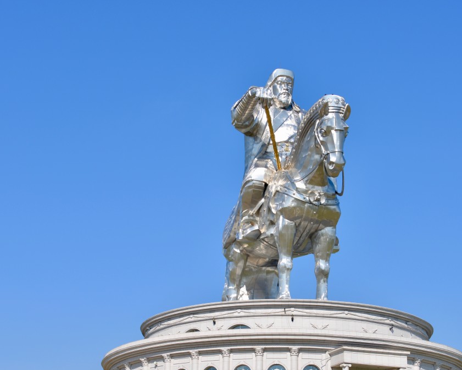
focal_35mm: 80
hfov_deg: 23.8
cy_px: 231
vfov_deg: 19.1
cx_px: 264
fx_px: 1094
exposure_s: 1/250
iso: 100
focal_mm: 56
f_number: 8
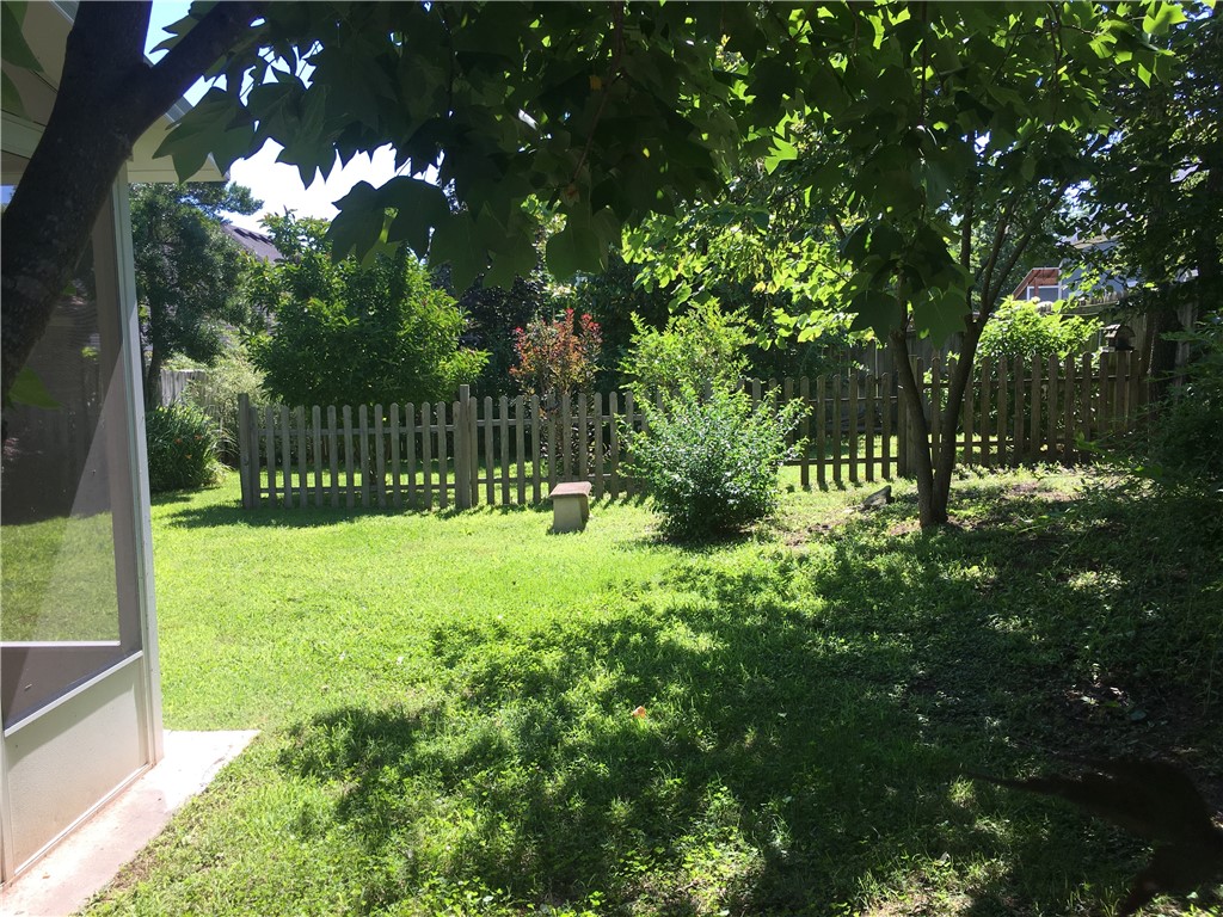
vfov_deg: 48.2
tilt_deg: -5.8
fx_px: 1025
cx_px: 612
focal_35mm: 29
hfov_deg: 61.7
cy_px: 458
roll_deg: +1.3
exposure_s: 1/460
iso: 25
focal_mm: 4.15
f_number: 2.2
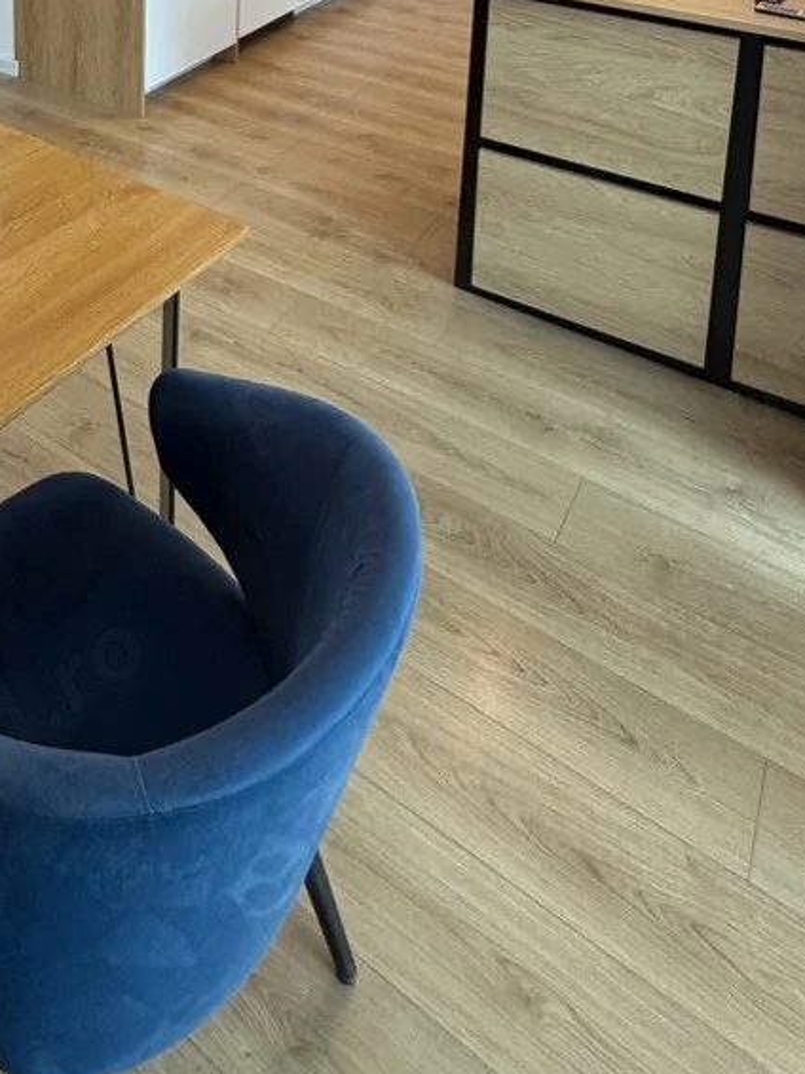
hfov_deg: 39.5
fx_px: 1024
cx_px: 65
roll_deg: -0.2
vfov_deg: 42.2
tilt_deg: -10.2
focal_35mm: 33
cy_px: -135
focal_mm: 2.22
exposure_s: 1/121
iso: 125
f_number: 2.2
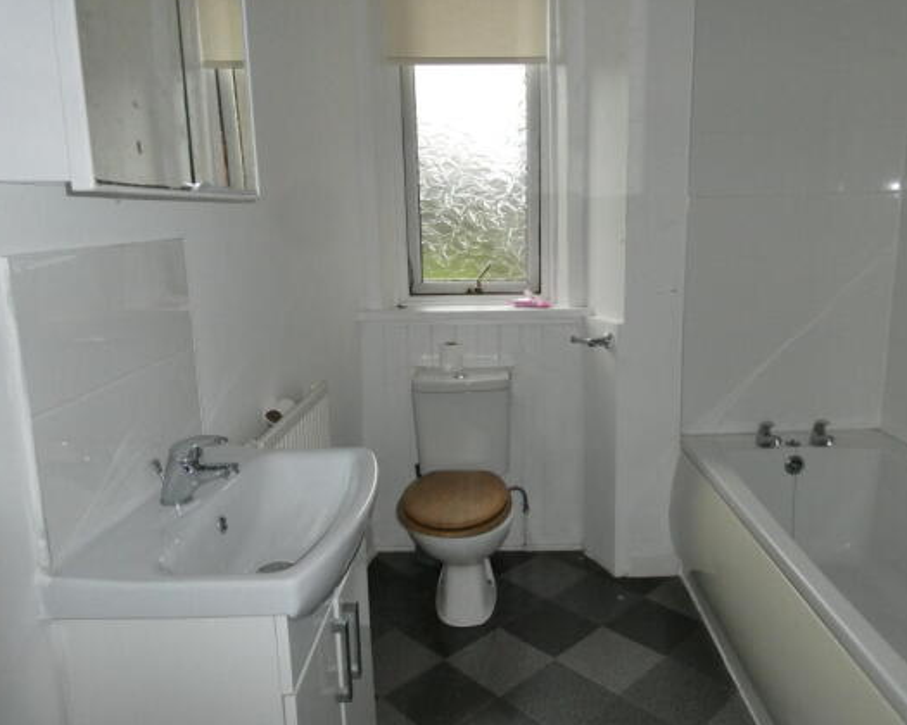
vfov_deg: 54.9
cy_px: 370
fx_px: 698
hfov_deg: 66.0
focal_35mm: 26
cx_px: 483
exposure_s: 1/125
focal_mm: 4.3
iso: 500
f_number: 3.3
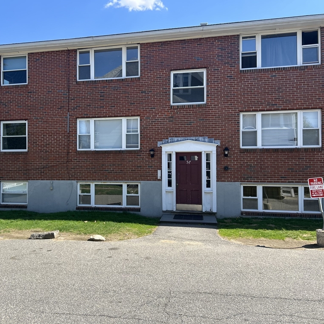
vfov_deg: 52.5
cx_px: 119
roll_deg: +0.5
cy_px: 161
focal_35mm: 31
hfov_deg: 51.9
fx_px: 328
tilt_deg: +1.5
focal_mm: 5.7
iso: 50
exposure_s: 1/1779
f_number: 1.5
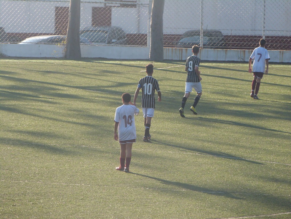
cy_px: 110
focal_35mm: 369
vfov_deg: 4.0
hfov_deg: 5.4
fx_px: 3102
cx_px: 146
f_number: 4.5
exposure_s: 1/400
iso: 160
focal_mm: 66.3
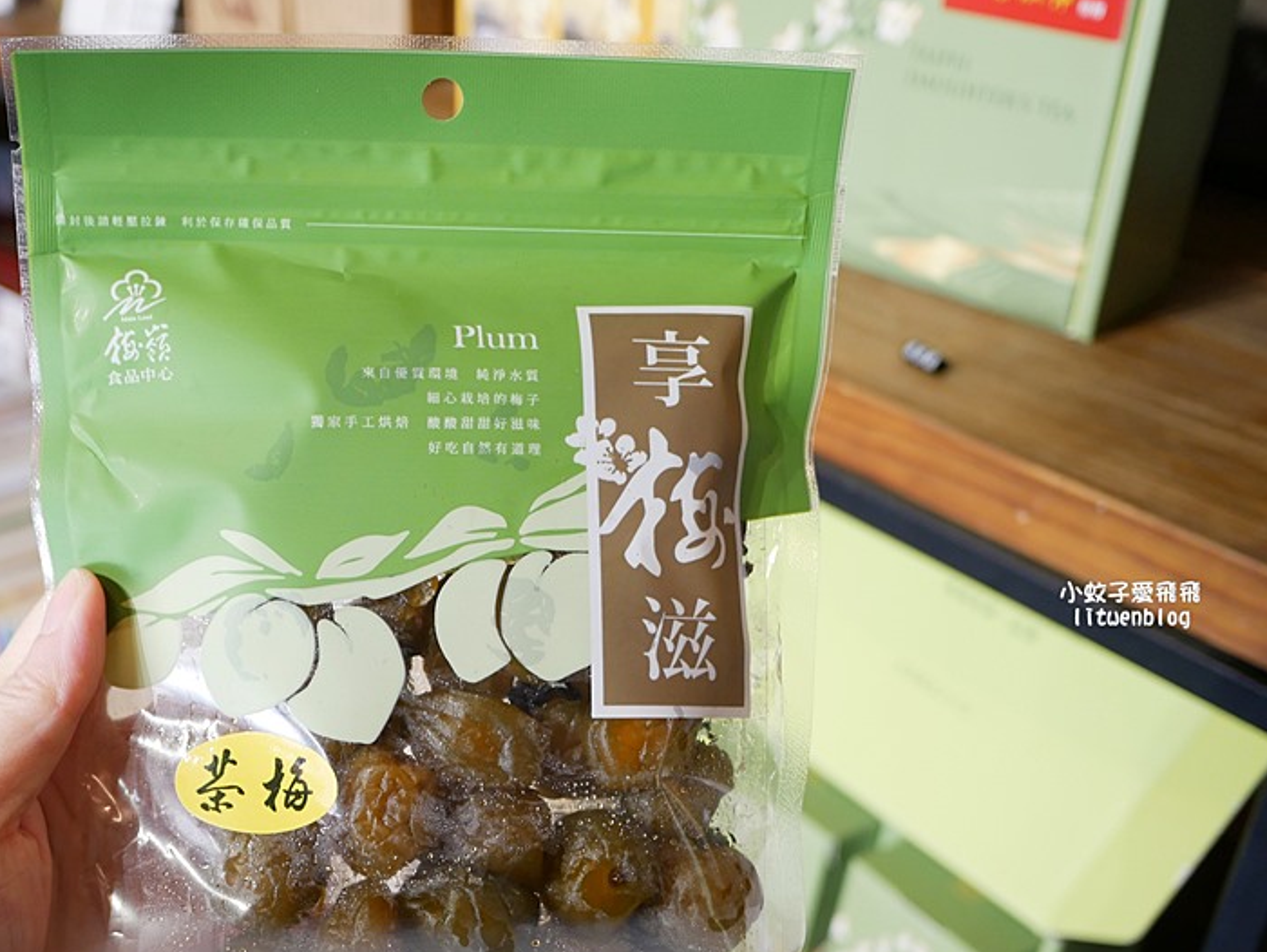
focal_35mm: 40
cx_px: 463
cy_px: 671
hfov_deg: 46.3
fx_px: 1465
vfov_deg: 35.5
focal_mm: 14
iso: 200
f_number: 2.5
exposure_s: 1/60
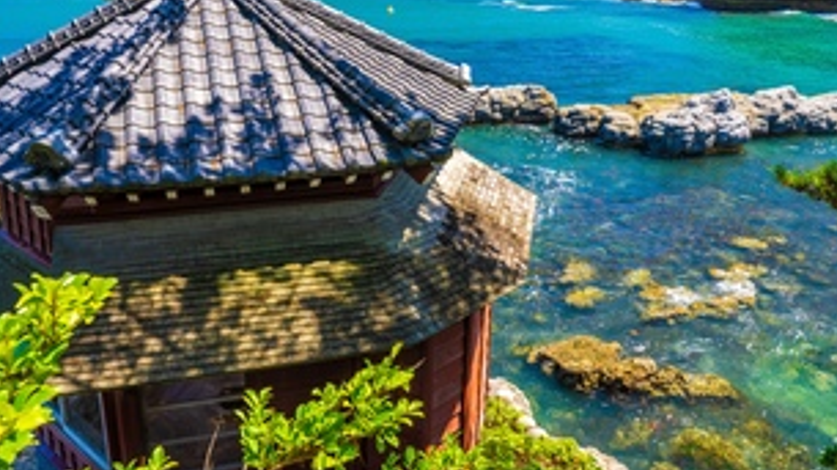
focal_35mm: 33
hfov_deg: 59.5
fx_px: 732
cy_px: 169
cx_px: 387
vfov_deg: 35.3
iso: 100
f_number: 8
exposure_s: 1/40
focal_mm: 24
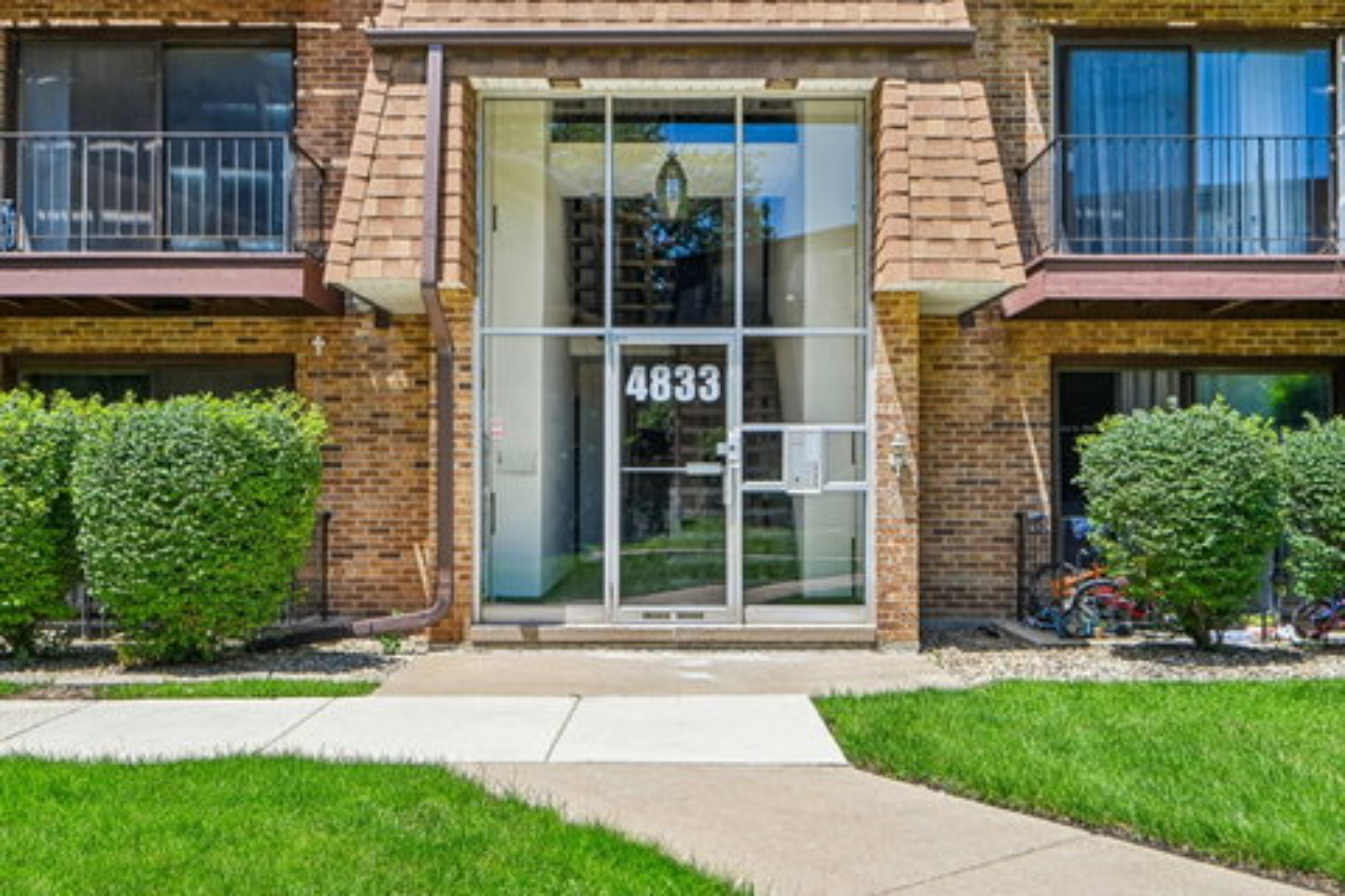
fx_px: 1195
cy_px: 448
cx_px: 672
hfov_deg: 58.7
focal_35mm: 32
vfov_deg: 41.1
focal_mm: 32
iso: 400
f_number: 13
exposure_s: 1/320
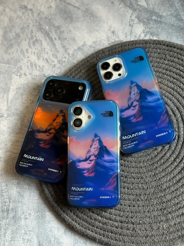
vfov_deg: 39.7
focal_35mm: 48
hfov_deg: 30.3
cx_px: 92
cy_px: 123
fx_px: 340
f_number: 1.78
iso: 125
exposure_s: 1/100
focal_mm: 6.76
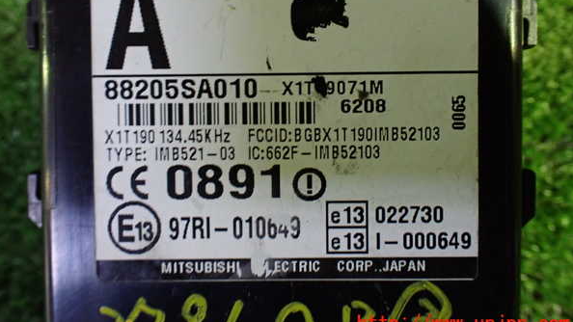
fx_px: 501
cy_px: 120
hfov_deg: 59.5
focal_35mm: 33
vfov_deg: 35.4
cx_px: 286
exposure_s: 1/30
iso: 800
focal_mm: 5.4
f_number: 2.3
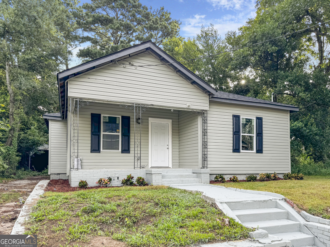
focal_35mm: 24
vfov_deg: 56.8
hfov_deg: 71.6
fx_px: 229
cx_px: 165
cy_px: 124
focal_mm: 6.76
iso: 80
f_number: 1.8
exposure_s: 1/500
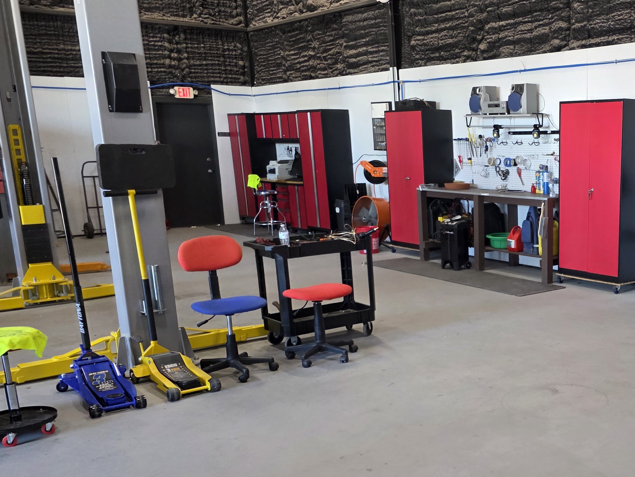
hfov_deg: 41.2
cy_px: 312
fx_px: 771
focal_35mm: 42
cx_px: 576
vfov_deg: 34.1
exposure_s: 1/120
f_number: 1.7
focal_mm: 6.3
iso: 400
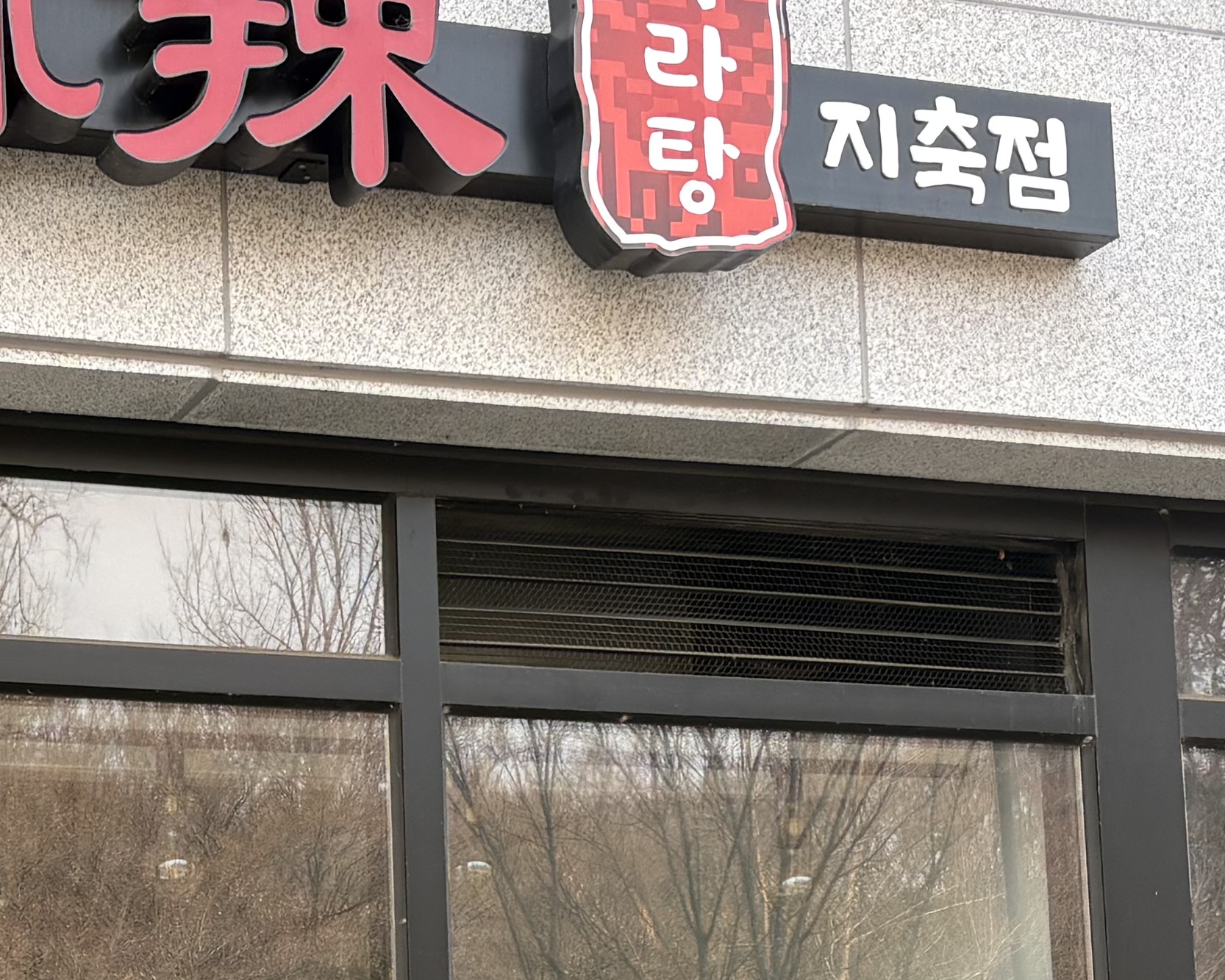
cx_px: 195
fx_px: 3154
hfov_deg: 21.6
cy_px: 990
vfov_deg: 17.2
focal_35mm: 87
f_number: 1.6
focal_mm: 5.96
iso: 50
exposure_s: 1/377
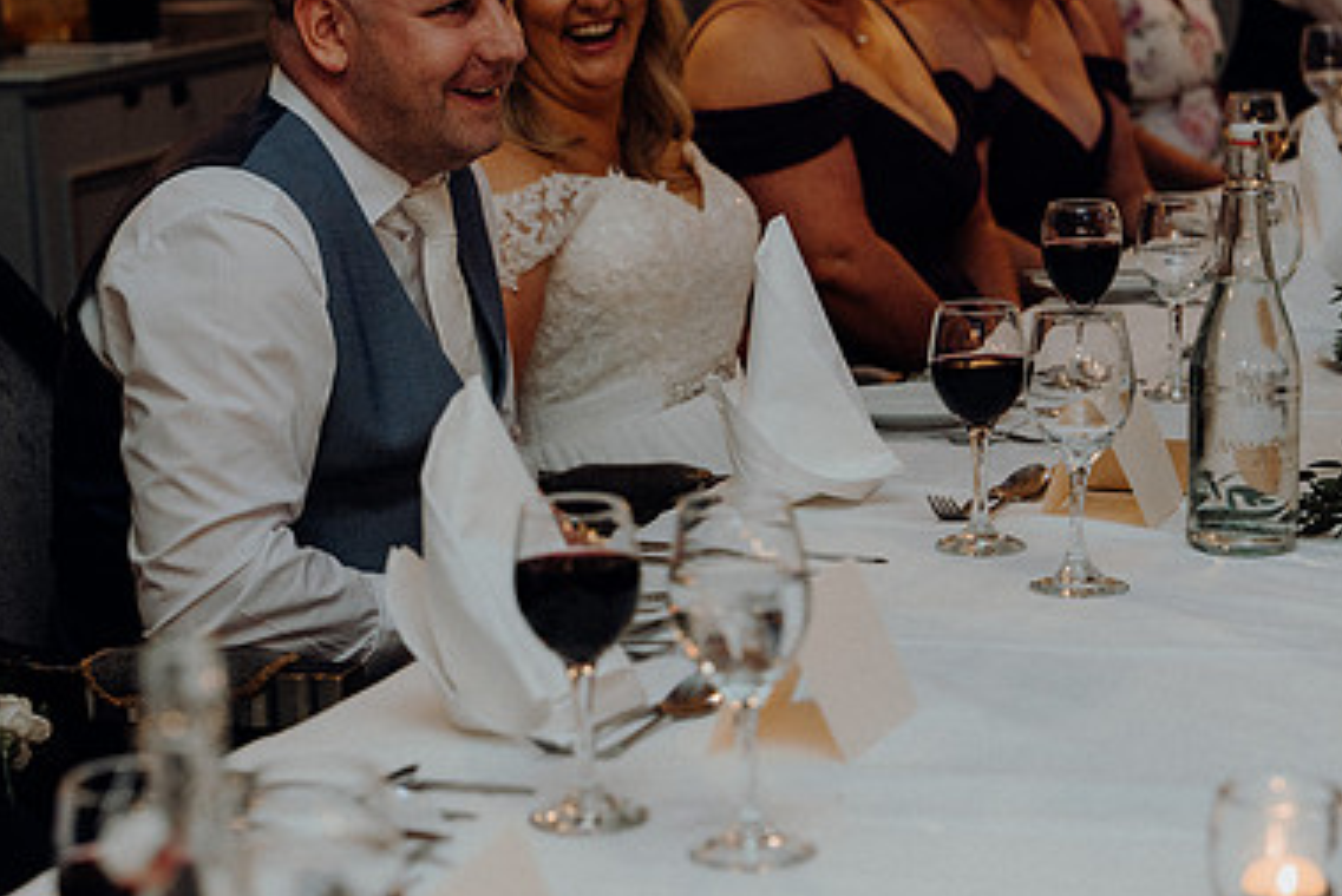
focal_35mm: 107
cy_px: 260
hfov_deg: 19.0
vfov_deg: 12.8
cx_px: 471
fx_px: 3990
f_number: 3.5
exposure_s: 1/160
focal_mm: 70
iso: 2500
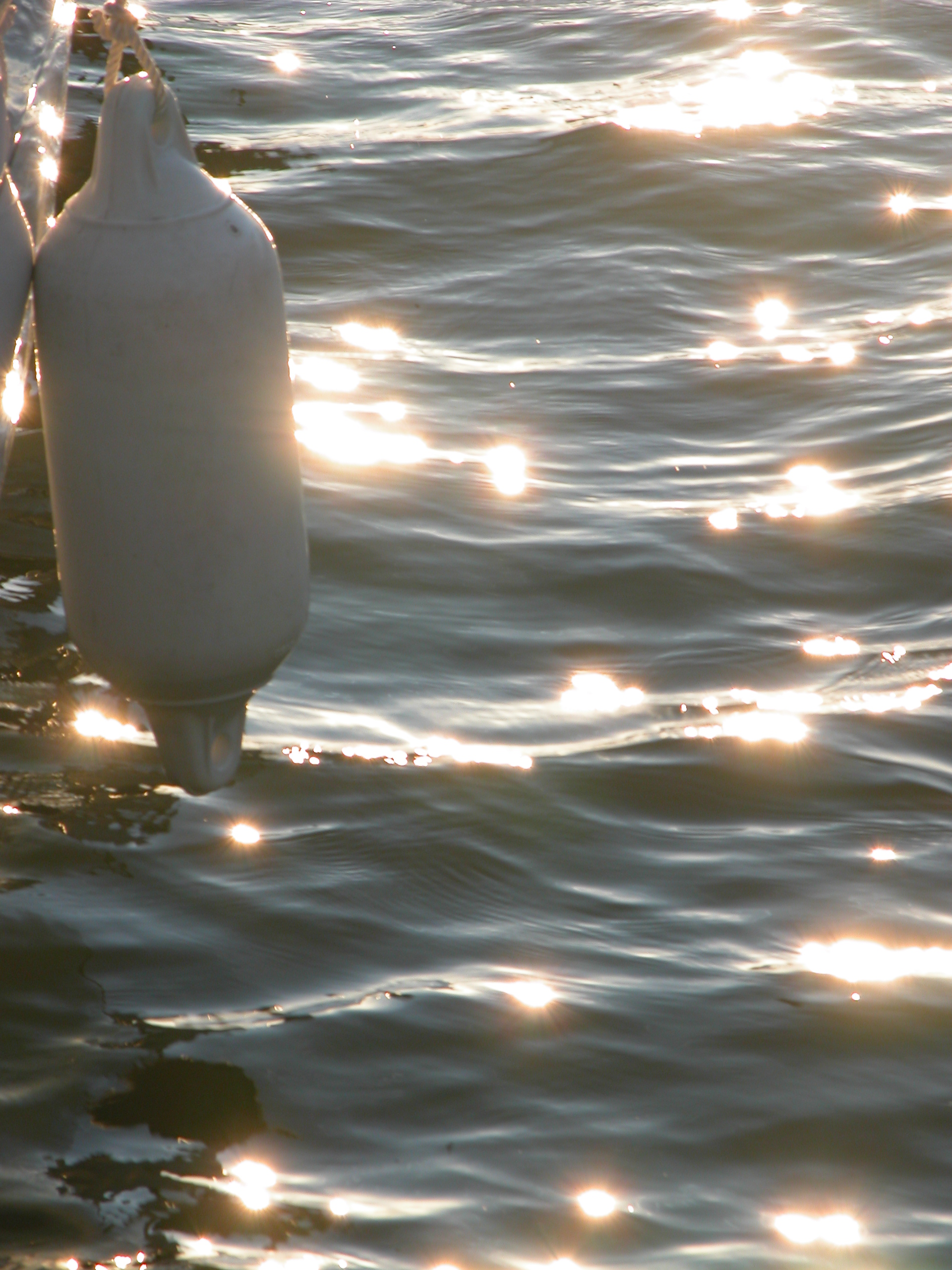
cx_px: 476
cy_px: 635
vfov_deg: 7.2
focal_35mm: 276
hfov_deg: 5.4
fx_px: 10121
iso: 100
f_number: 7.4
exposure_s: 1/93.5
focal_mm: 71.2
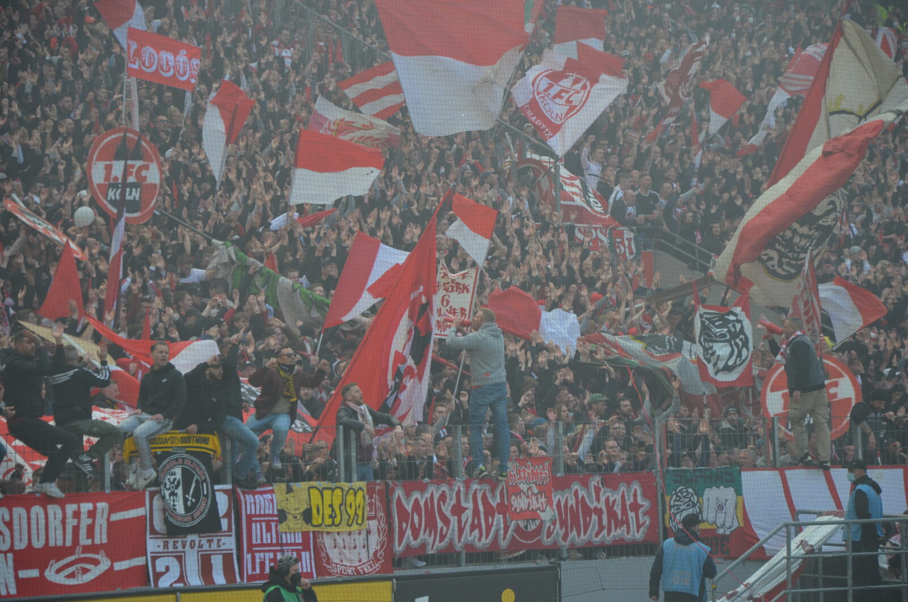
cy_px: 301
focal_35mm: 158
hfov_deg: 13.1
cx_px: 454
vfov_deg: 8.7
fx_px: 3965
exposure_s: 1/500
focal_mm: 105
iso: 320
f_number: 5.6
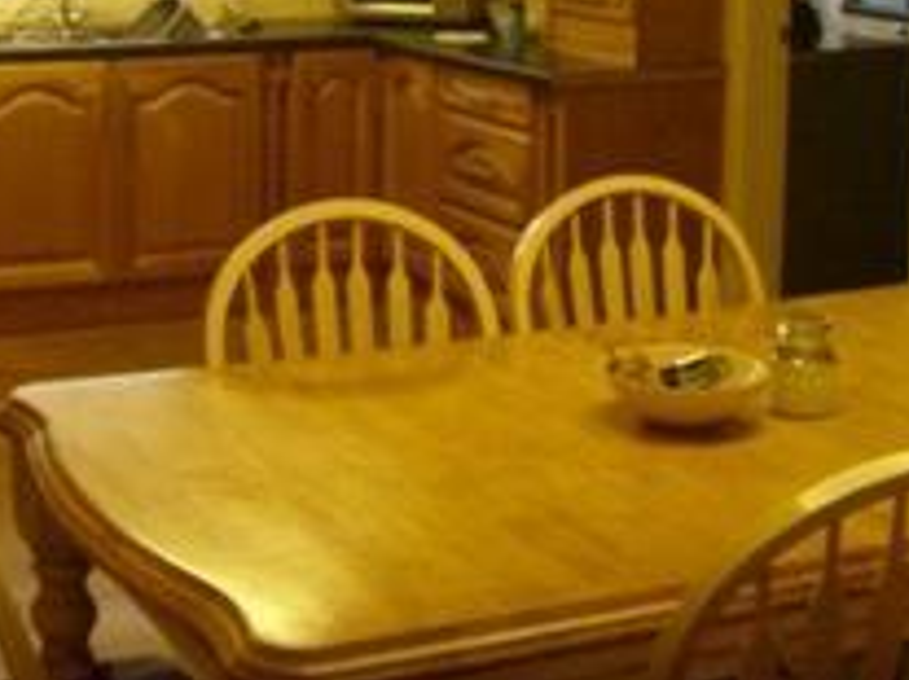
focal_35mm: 60
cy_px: 35
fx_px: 1575
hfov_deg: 31.8
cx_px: 263
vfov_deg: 23.6
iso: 400
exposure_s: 1/30
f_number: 3.5
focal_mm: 6.3
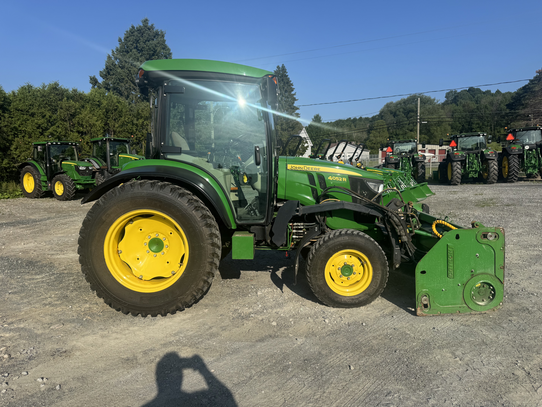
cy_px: 204
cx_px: 271
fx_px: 376
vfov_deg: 56.8
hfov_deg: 71.6
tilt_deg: -4.5
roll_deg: +1.0
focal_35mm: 24
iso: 80
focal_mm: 6.76
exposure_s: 1/4608
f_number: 1.78
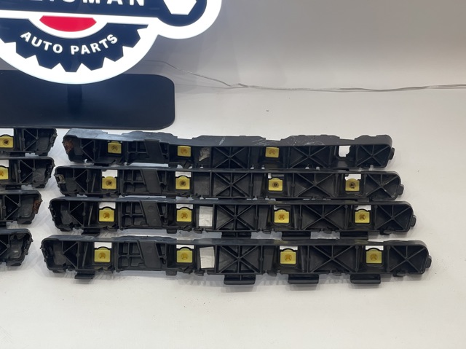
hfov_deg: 30.3
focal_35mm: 64
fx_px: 861
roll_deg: -4.1
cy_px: 174
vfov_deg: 22.9
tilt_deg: -35.5
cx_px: 233
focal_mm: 7.5
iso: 160
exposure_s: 1/100
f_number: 2.2
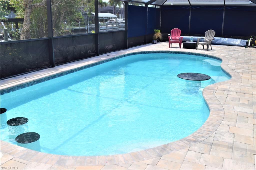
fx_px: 267
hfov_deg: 51.3
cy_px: 85
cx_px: 128
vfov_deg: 35.5
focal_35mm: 38
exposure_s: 1/200
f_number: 7.1
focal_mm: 25
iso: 100
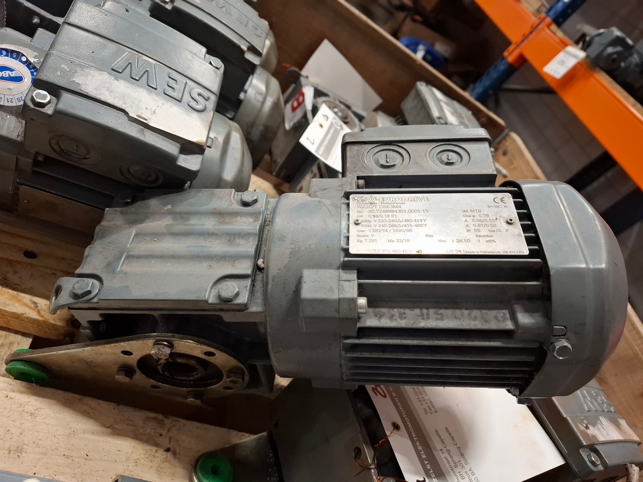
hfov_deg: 73.9
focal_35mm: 23
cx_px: 322
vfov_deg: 58.9
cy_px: 241
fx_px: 427
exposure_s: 1/33
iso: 250
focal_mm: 5.54
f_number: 1.8
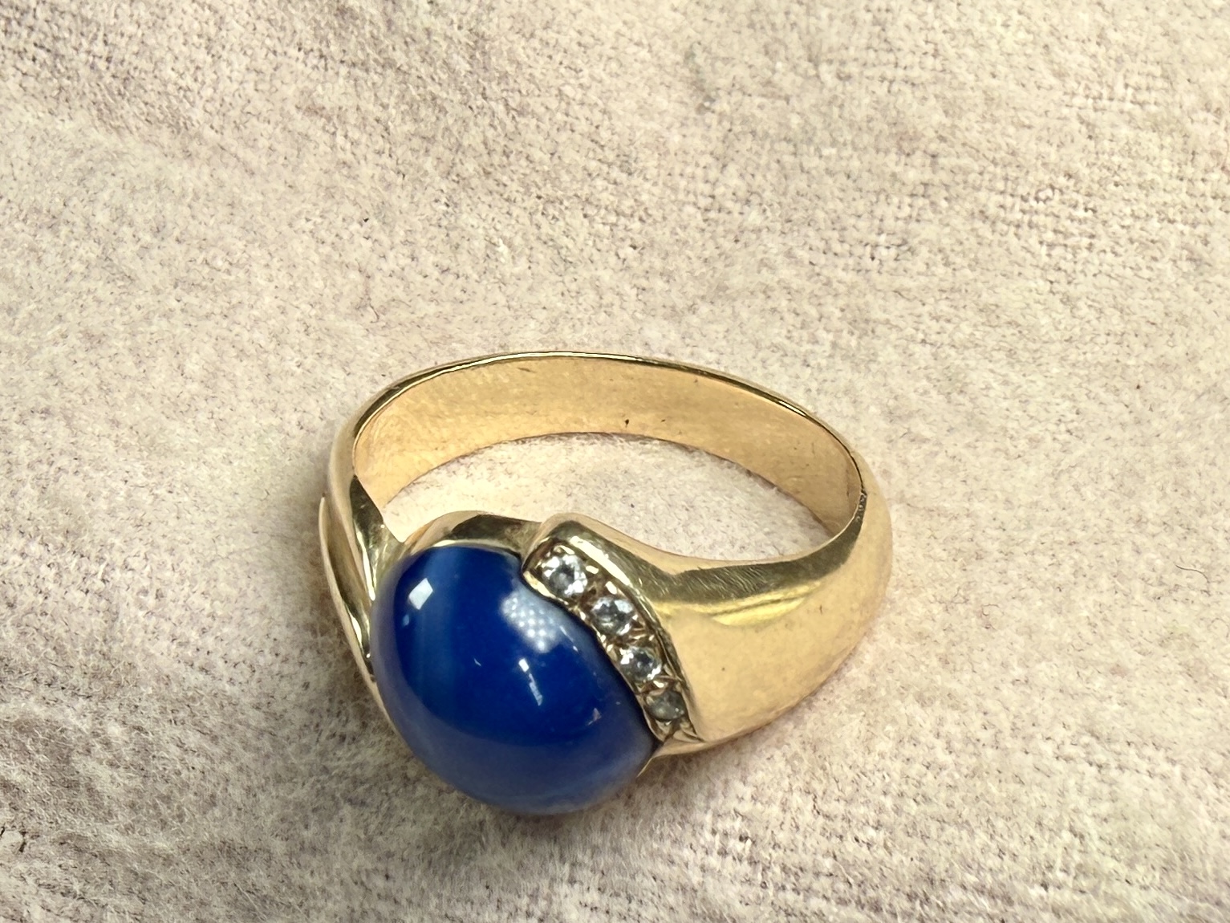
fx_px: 853
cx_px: 615
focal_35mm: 24
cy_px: 462
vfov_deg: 56.8
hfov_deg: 71.6
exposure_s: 1/430
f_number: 2.2
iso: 40
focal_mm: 2.22
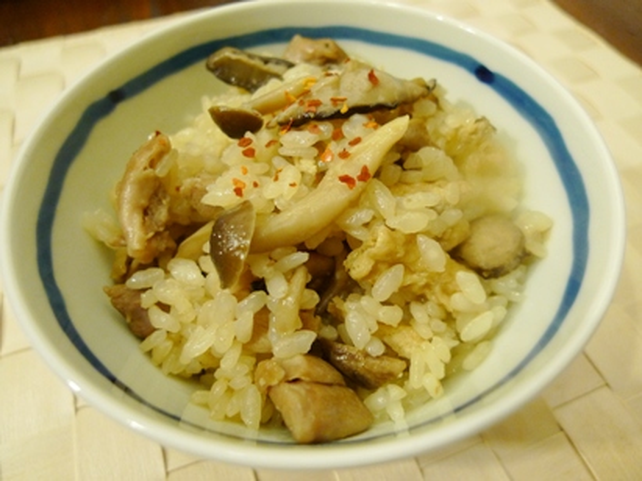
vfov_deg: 56.8
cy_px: 240
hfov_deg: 71.6
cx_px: 321
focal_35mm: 24
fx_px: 445
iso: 400
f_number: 2
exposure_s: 1/30
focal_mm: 5.1
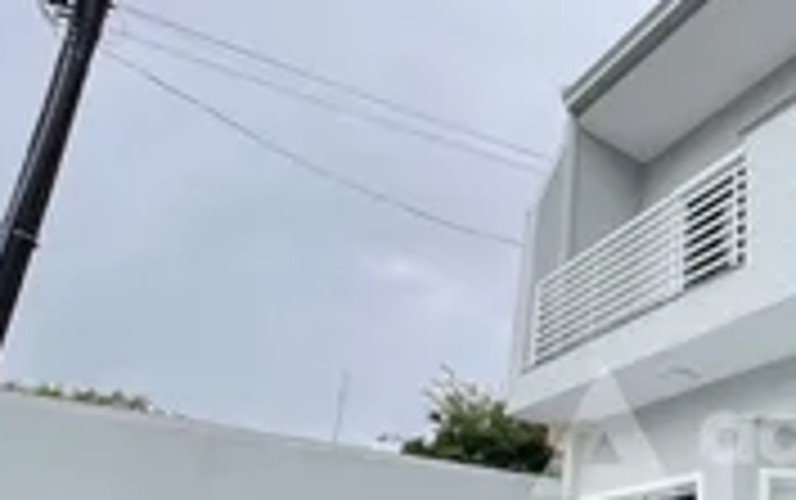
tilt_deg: +14.3
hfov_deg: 51.4
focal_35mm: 30
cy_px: 435
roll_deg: +0.0
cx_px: 783
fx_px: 651
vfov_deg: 39.4
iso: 32
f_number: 1.8
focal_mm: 1.57
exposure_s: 1/388
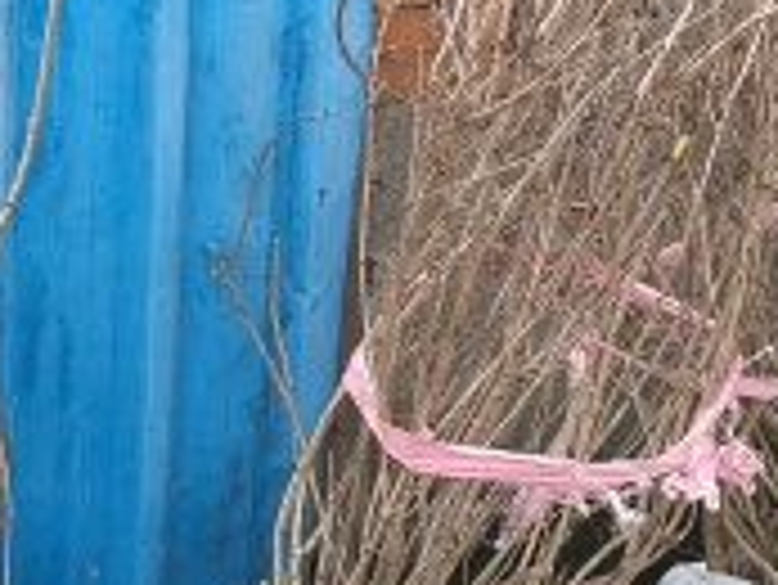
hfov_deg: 16.4
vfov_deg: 12.4
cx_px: 531
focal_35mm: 120
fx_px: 2699
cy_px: 270
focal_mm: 4.84
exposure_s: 1/100
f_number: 1.8
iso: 80
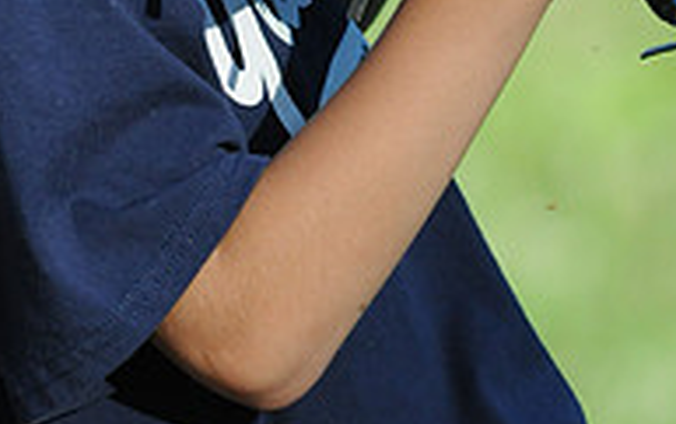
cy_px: -287
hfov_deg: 1.5
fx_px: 25336
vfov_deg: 1.0
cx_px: 107
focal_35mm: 1374
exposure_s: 1/2500
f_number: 4
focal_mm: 300
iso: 800
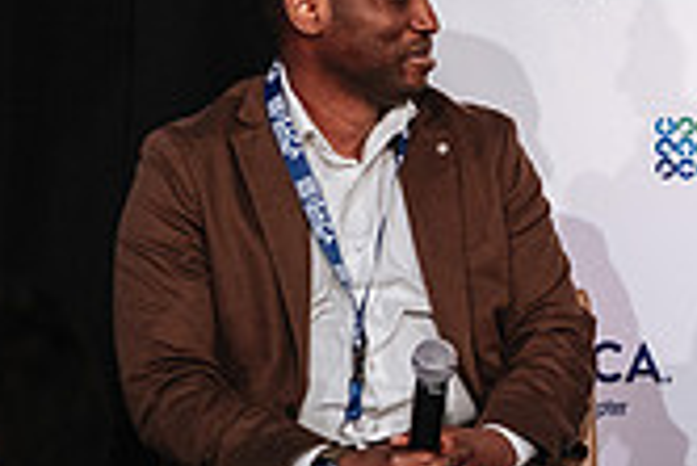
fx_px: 12789
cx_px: 1087
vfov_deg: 2.1
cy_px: 330
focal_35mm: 660
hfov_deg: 3.1
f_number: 2.8
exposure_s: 1/80
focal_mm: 119.2
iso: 800
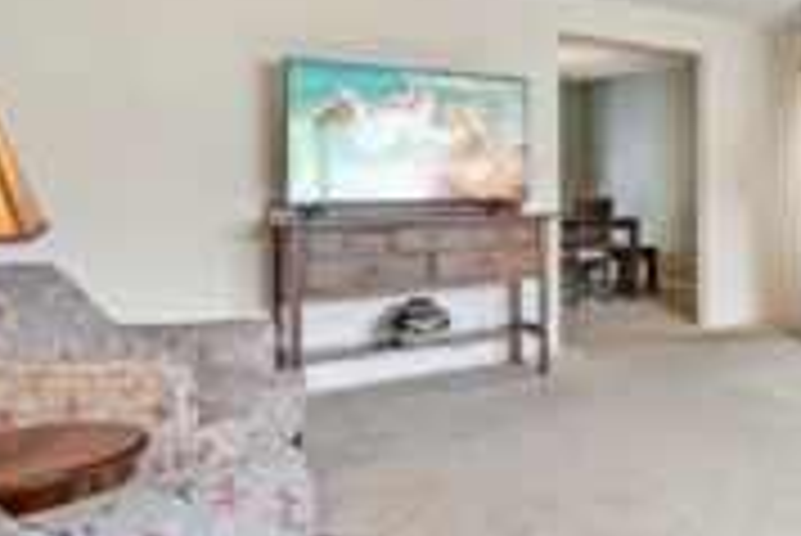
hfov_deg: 45.9
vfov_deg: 36.7
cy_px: 205
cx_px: 774
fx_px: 802
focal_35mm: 36
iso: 400
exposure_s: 1/13
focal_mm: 16
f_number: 8
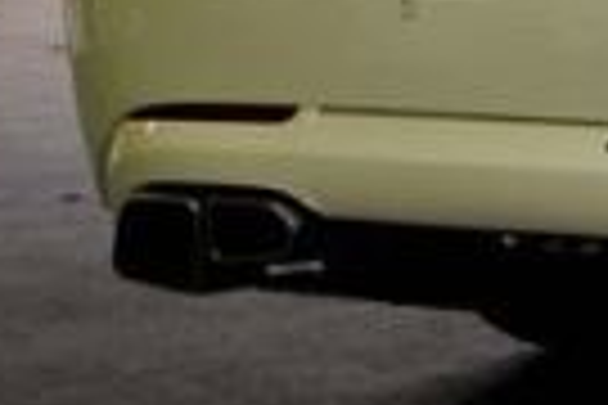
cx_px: 1180
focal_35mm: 182
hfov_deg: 10.5
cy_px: -88
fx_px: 3074
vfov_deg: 7.5
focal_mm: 28
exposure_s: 1/50
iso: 200
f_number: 7.1
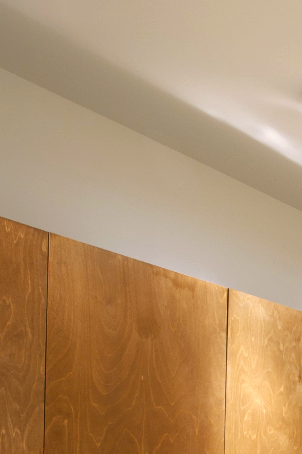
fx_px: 807
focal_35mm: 64
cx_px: 411
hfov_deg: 19.3
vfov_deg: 28.4
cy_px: 508
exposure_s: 1/2.5
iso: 200
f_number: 5.6
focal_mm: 17
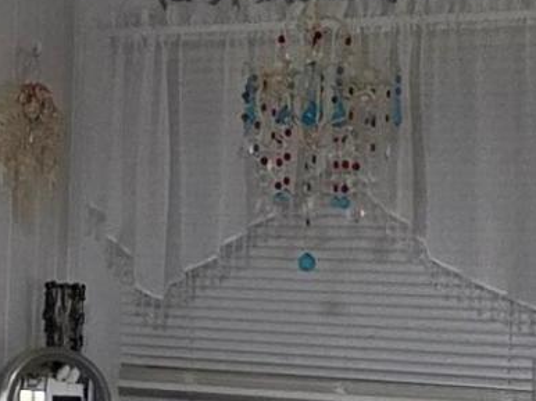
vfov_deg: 15.2
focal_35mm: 97
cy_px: 190
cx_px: -280
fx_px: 1501
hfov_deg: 18.0
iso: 320
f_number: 1.9
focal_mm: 2.2
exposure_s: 1/359
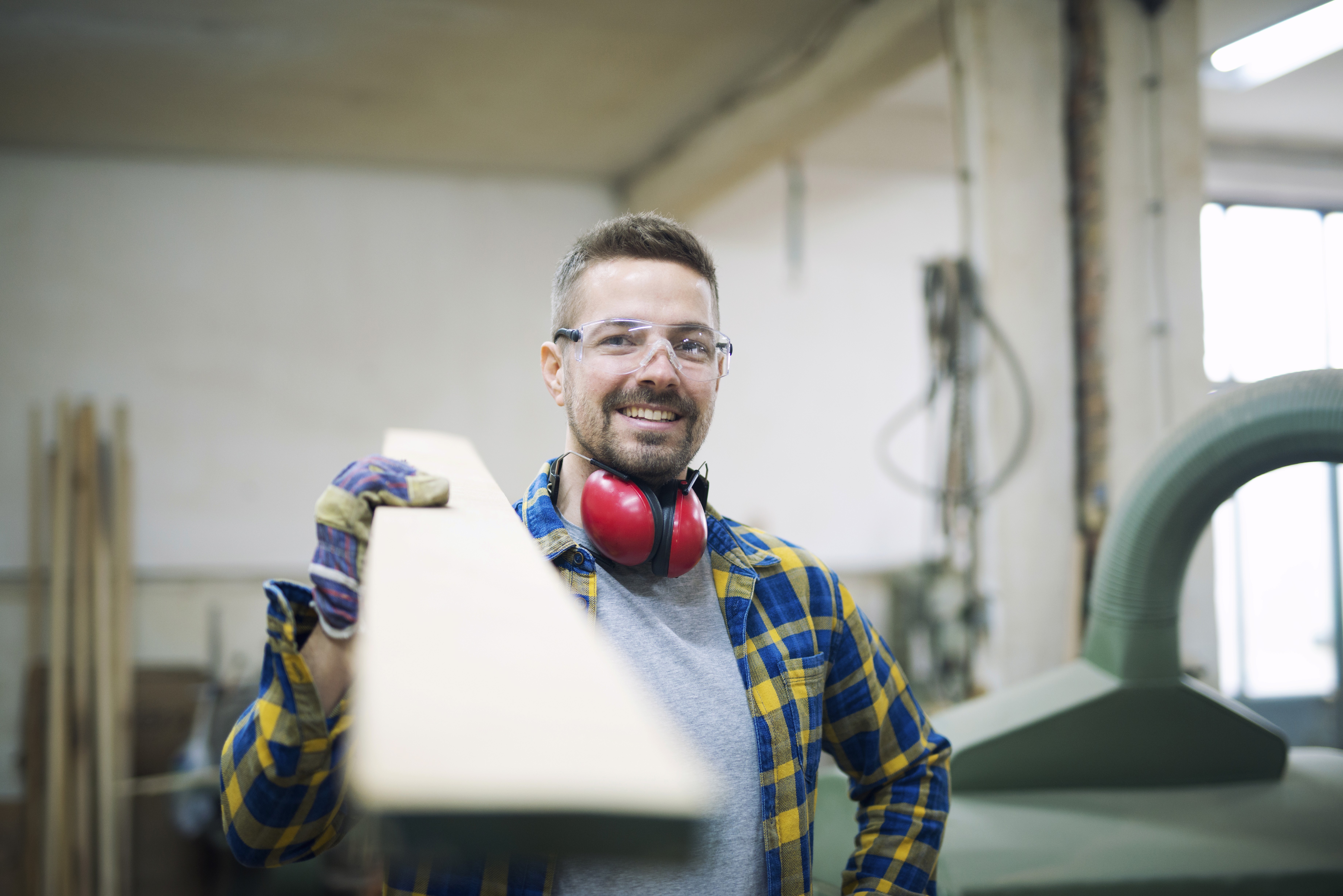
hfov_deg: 39.6
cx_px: 672
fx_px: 1866
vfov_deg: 27.0
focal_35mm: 50
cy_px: 448
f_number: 1.4
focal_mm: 50
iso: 640
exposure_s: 1/160
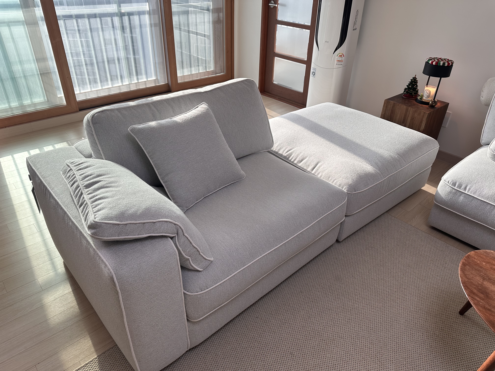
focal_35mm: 24
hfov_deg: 71.6
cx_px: 248
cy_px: 186
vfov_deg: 56.8
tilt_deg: -31.1
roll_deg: -1.4
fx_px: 343
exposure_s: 1/709
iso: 80
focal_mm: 6.86
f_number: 1.78
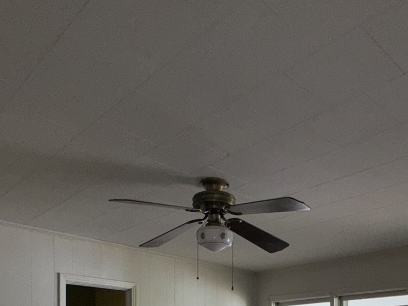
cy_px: 359
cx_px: 250
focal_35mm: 37
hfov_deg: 49.7
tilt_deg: -1.0
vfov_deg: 32.5
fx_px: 436
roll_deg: +0.0
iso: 32
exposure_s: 1/191
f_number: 2.2
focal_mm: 2.22
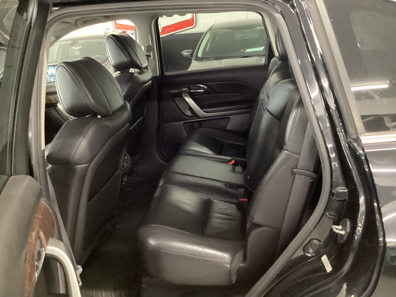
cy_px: 148
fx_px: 355
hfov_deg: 58.4
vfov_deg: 45.4
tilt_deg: -21.5
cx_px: 198
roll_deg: +3.6
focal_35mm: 31
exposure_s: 1/17
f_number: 2.4
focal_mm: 3.3
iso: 640
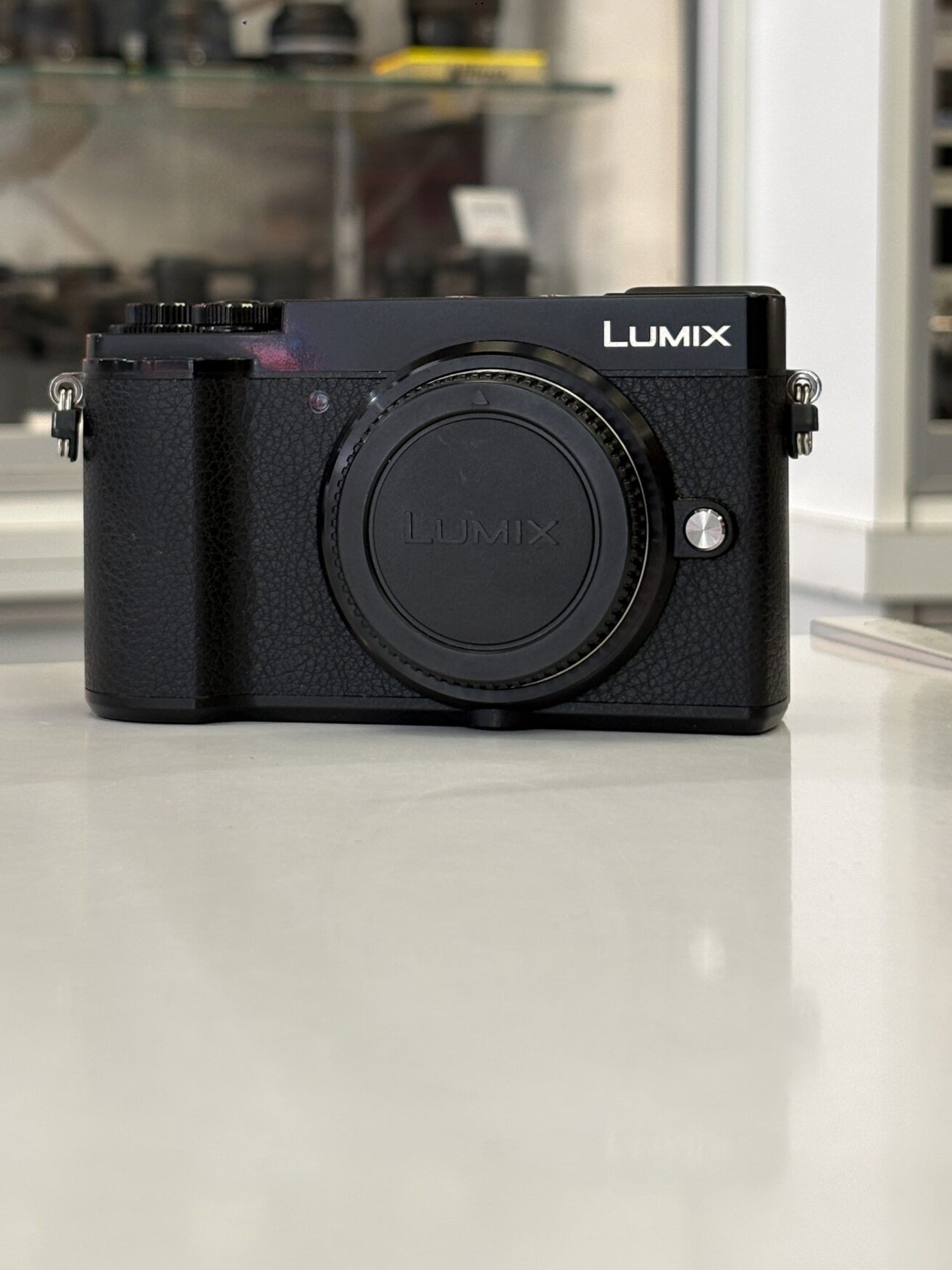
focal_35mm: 76
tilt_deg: -1.2
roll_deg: -0.3
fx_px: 2787
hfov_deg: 19.4
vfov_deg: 25.5
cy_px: 387
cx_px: 453
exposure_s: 1/100
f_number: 1.6
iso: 40
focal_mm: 5.96
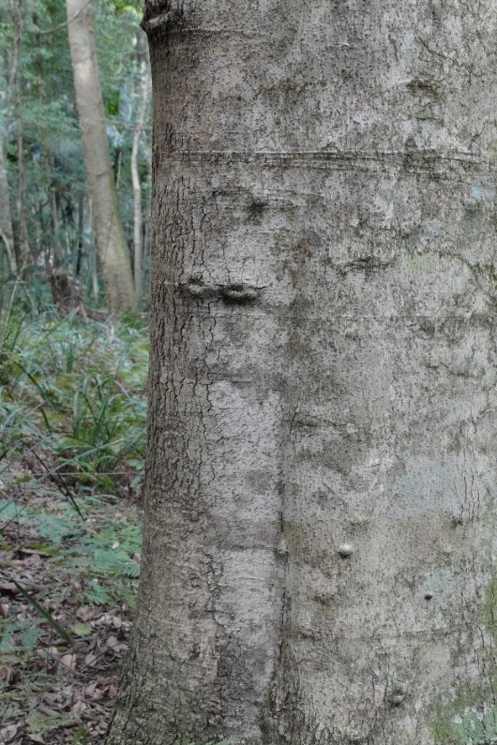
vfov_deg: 46.0
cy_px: 463
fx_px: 870
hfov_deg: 31.7
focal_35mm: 42
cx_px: 315
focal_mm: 19
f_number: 4
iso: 3200
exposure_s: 1/160
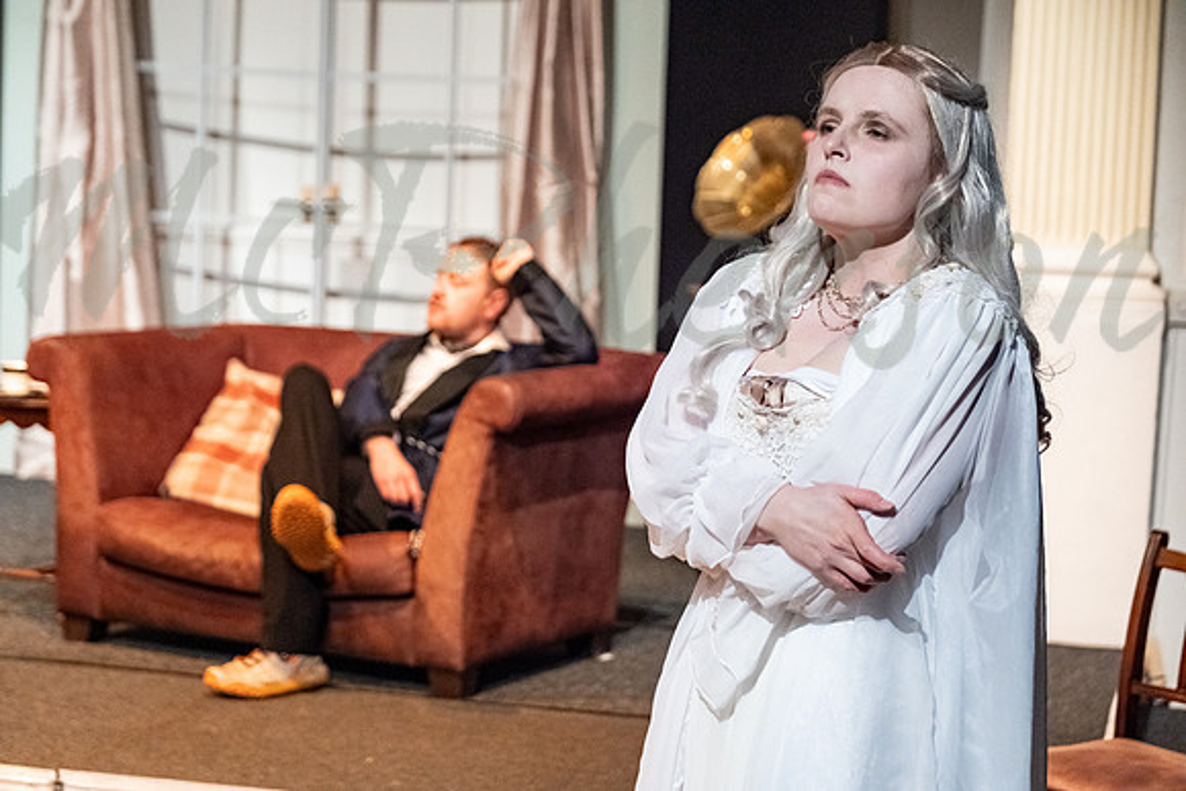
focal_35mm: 81
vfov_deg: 16.9
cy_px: 396
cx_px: 593
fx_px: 2669
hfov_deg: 25.1
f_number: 3.2
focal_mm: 54.1
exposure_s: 1/250
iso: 2500
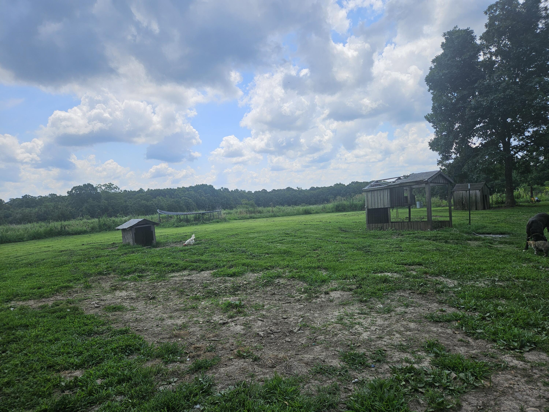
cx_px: 274
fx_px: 365
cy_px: 206
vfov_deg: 58.9
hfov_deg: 73.9
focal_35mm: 23
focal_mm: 5.4
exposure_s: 1/2163
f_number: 1.8
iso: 25
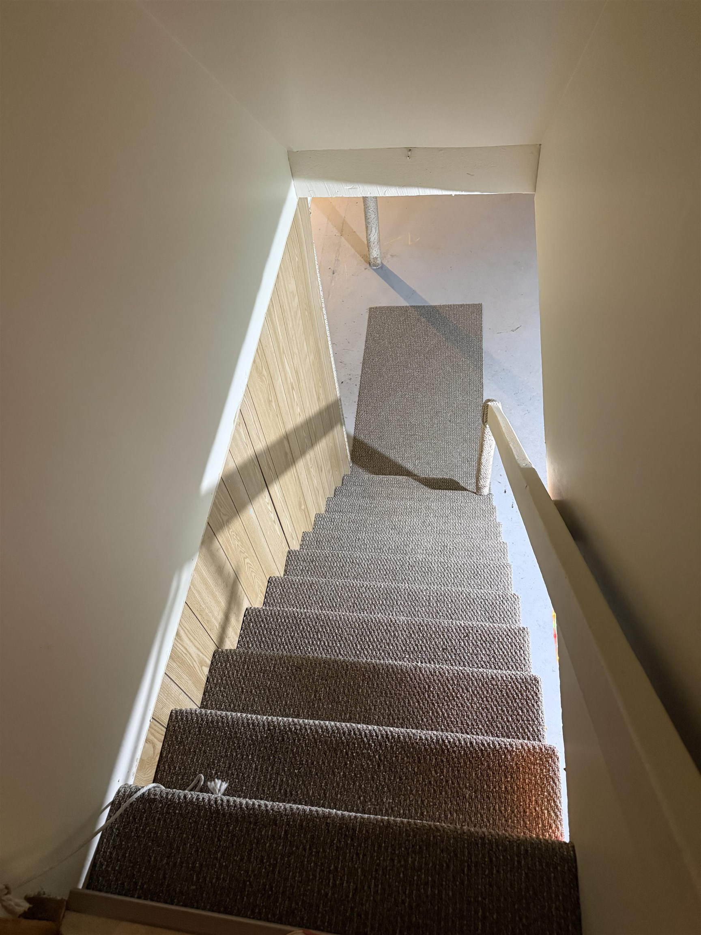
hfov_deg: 56.8
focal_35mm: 24
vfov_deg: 71.6
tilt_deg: -54.2
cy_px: 468
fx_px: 648
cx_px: 350
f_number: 1.78
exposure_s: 1/40
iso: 800
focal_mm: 6.76
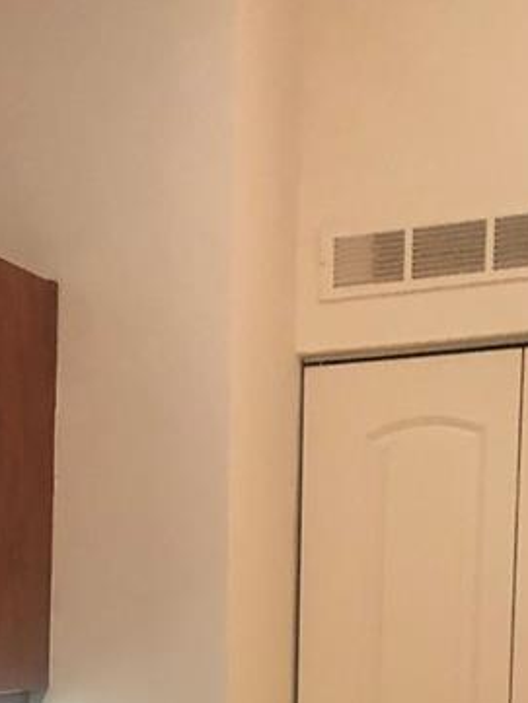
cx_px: -284
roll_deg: +2.6
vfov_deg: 19.3
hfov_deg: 14.7
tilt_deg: -10.7
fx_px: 1890
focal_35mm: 93
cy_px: 948
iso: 80
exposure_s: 1/15
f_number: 1.8
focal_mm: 3.99
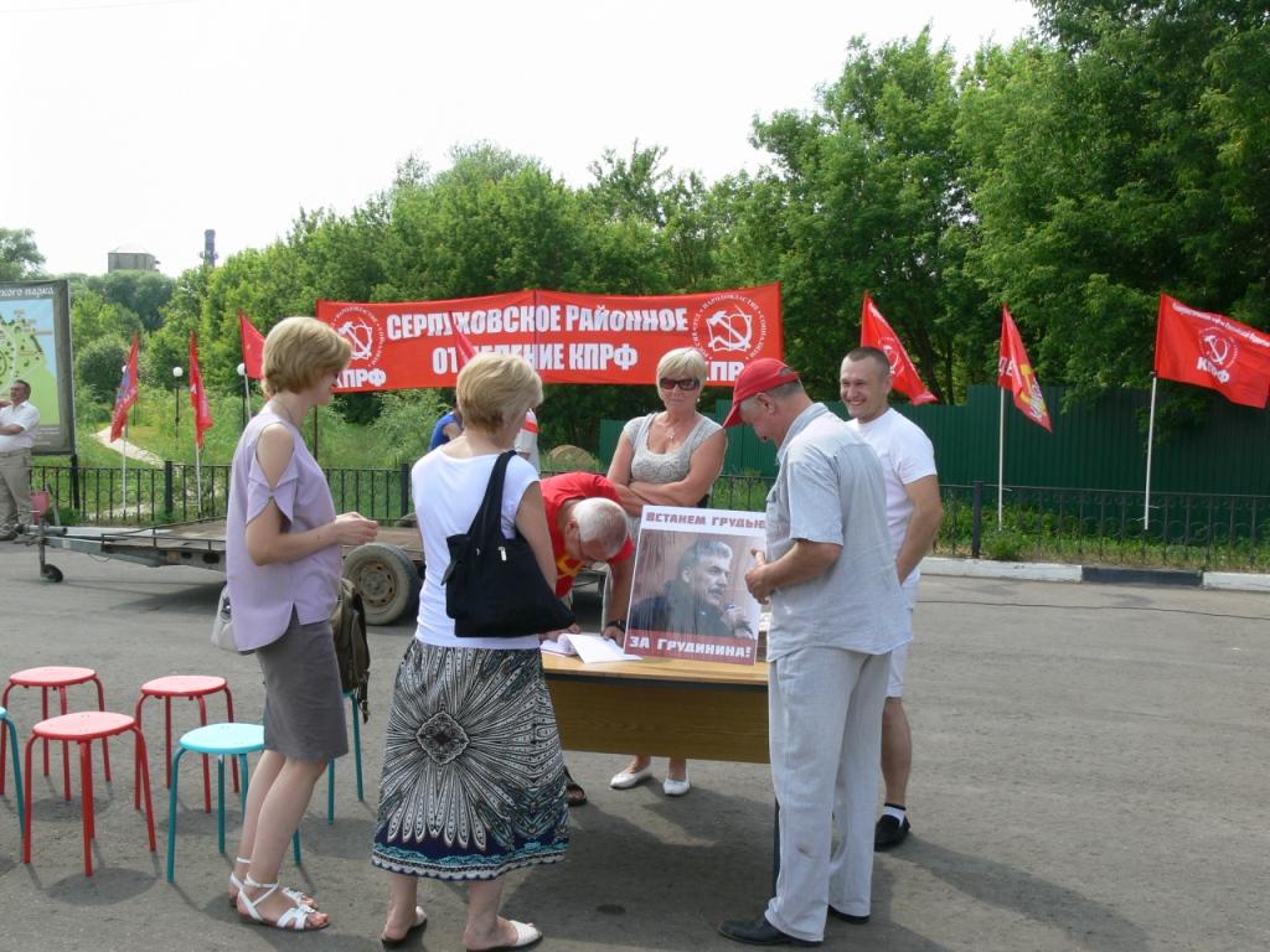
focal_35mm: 35
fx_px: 1284
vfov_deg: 40.7
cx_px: 635
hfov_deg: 52.6
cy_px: 476
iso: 80
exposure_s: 1/200
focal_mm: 7.4
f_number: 5.6
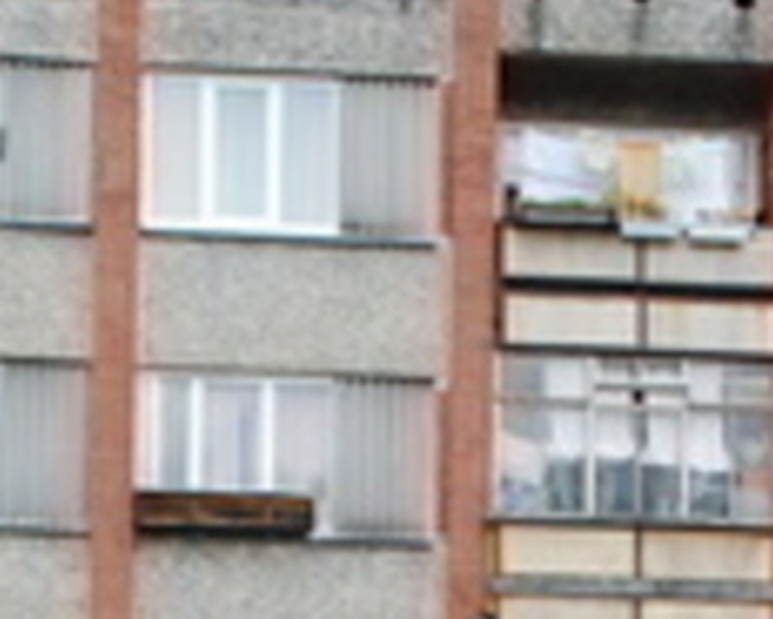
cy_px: 965
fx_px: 4484
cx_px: 608
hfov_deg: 9.8
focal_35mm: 196
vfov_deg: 7.7
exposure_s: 1/750
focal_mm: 32
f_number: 4.2
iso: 500
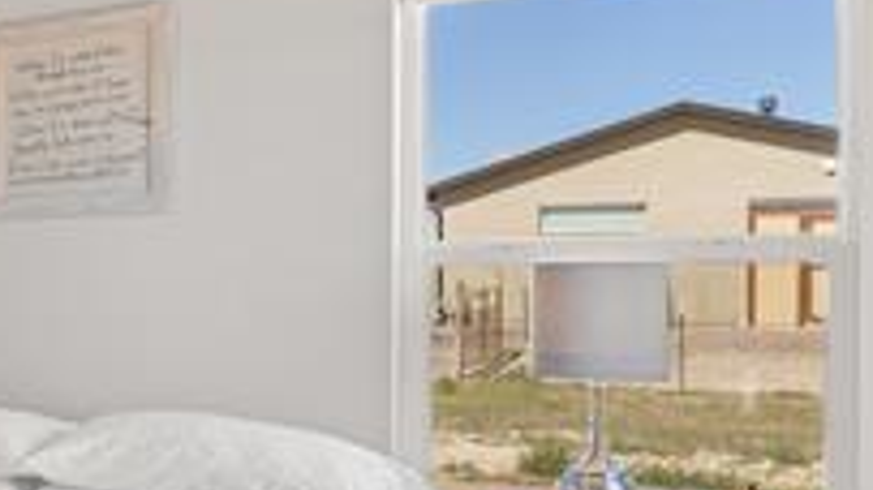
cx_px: -404
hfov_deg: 27.3
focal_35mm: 56
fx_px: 1296
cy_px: 301
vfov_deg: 21.4
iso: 400
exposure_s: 1/6
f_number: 8
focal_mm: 17
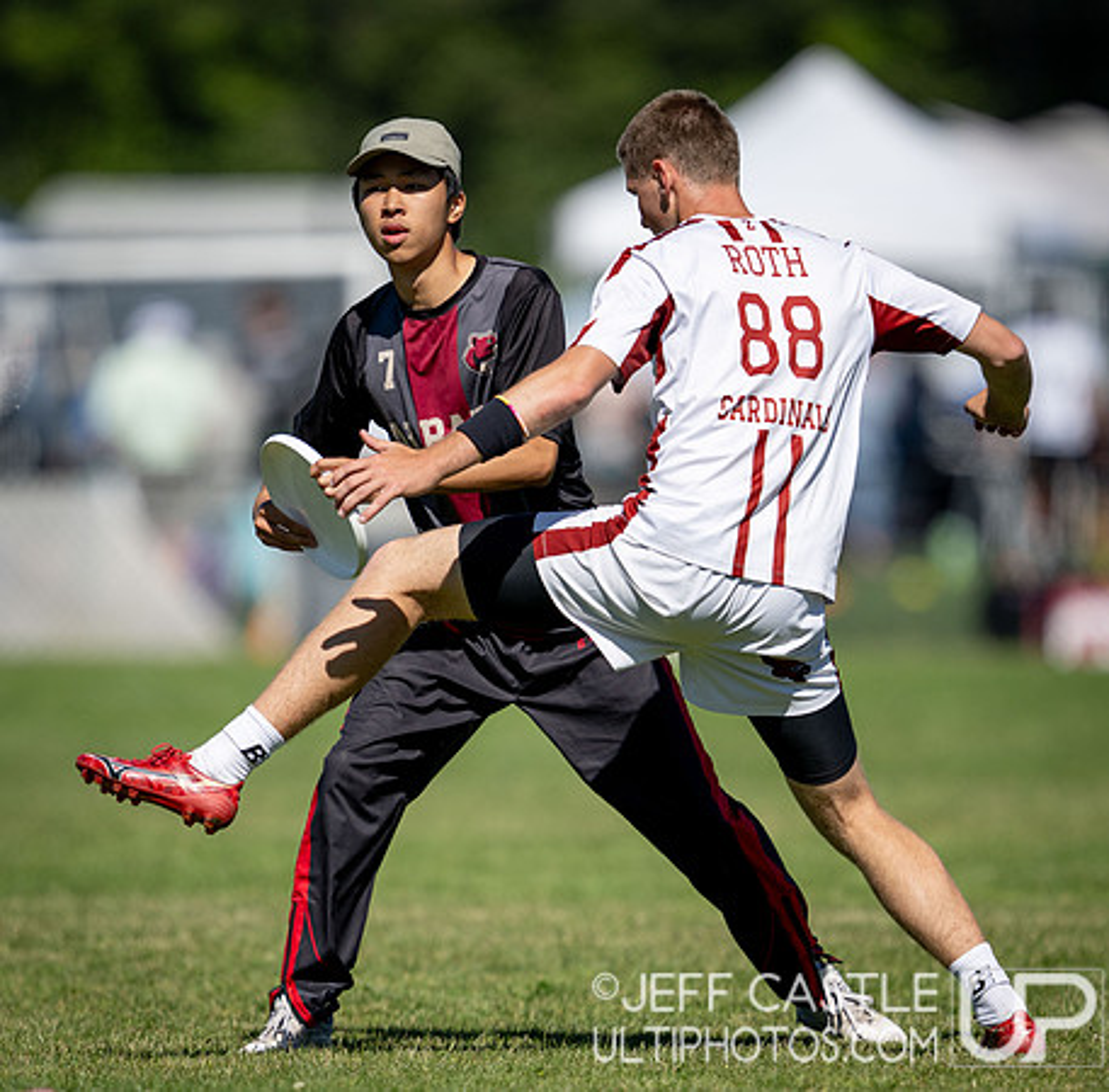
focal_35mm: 794
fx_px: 28548
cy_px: 725
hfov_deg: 2.2
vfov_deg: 2.2
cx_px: 604
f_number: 2.8
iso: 64
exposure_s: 1/4000
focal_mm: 400
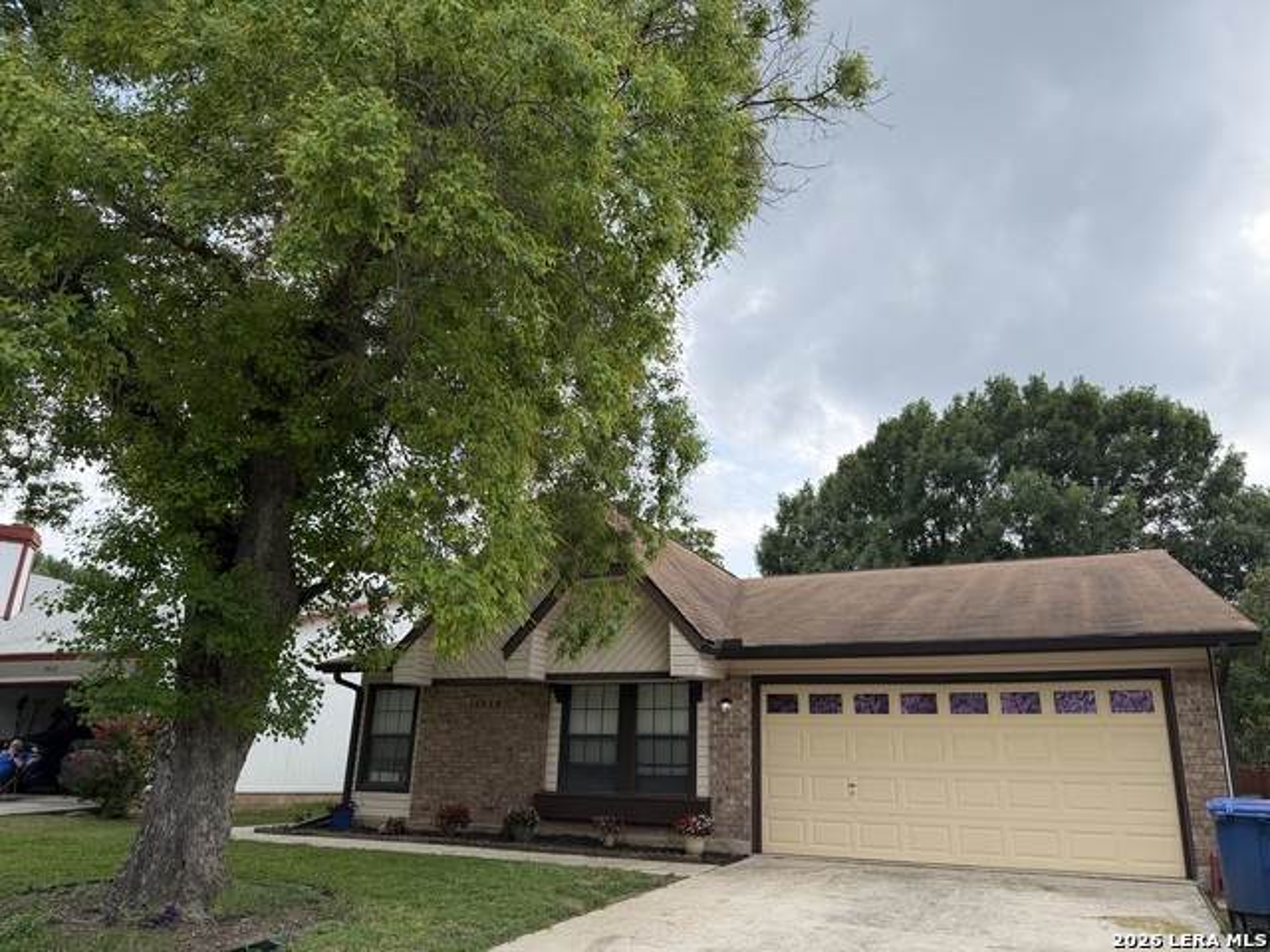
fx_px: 881
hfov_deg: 71.6
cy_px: 476
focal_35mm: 24
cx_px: 635
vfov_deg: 56.8
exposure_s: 1/3279
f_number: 1.78
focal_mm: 6.76
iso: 100
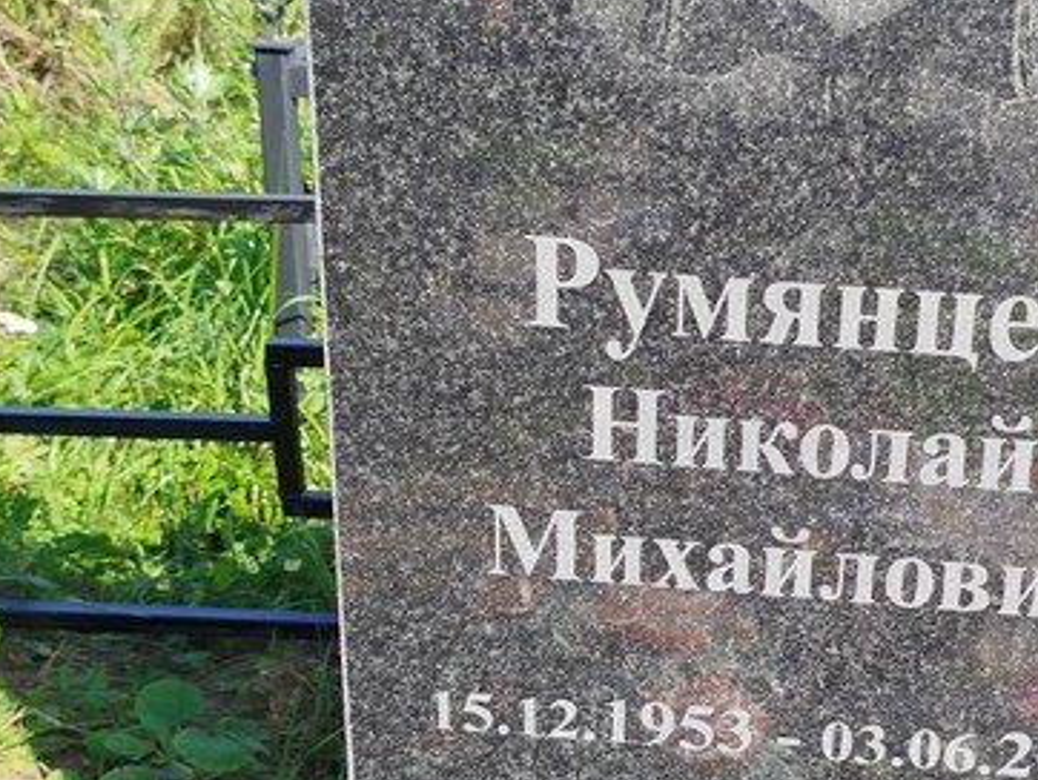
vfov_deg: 27.4
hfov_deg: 35.4
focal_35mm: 53
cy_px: 505
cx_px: 768
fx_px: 1590
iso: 50
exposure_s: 1/563
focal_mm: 5.31
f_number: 1.7
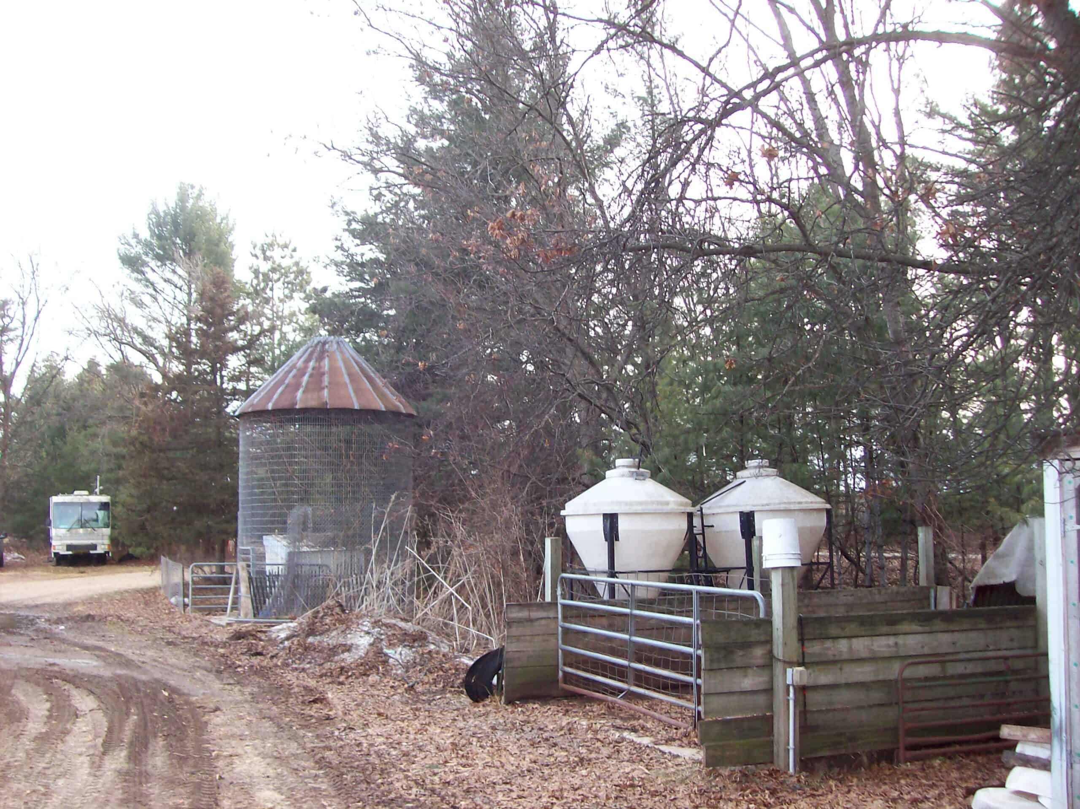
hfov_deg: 51.4
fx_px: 1123
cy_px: 404
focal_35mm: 36
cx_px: 540
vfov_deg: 39.6
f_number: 2.7
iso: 80
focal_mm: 6
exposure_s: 1/91.4
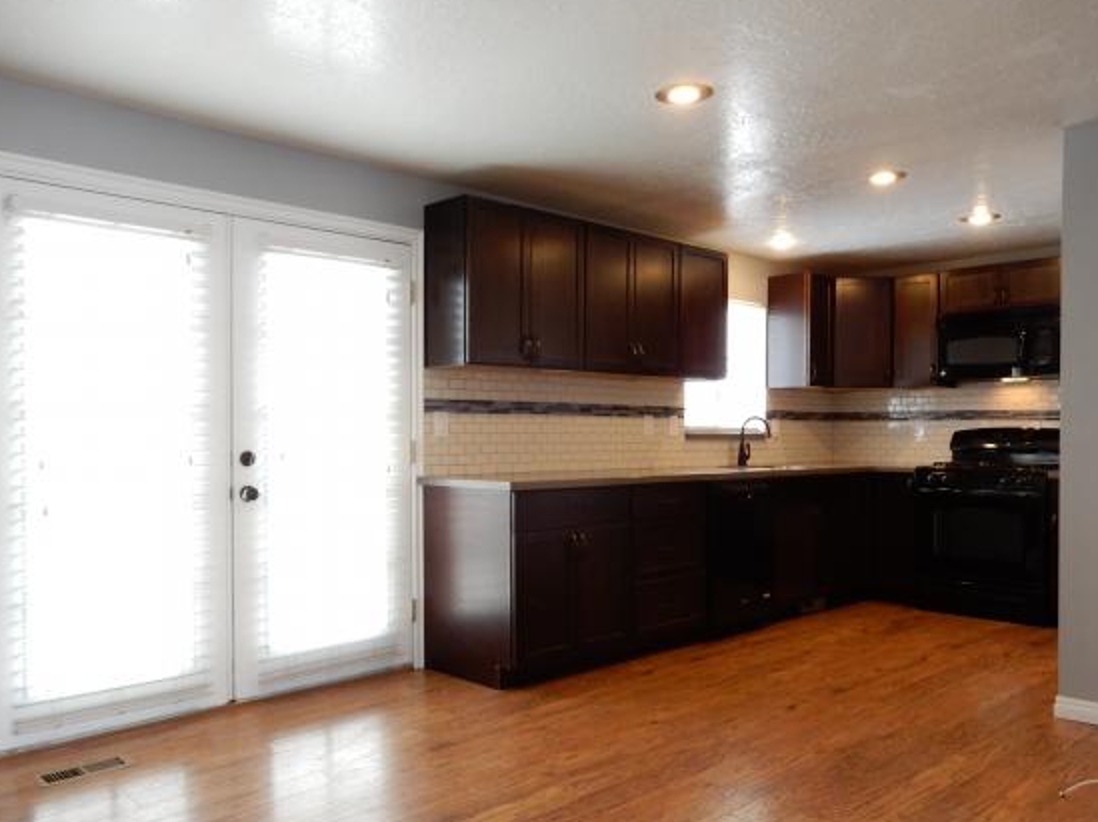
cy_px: 450
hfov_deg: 63.5
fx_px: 888
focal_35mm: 28
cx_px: 530
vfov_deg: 49.6
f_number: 3.4
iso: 220
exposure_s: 1/30
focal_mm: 4.3
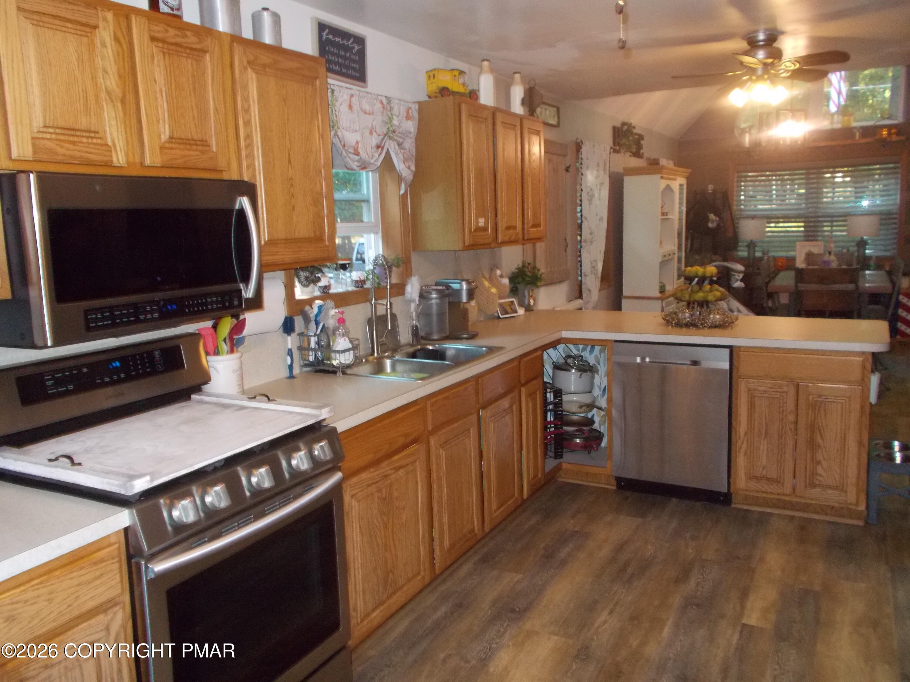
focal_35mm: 30
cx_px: 455
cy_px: 341
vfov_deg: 46.8
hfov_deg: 60.0
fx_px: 789
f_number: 3.4
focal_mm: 5.3
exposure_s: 1/25
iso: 400
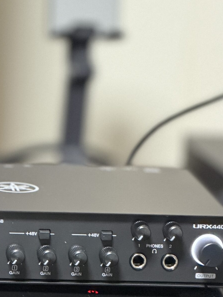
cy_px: 271
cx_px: 35
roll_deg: -3.3
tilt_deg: -12.0
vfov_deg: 9.1
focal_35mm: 216
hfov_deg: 6.9
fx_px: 1855
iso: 1600
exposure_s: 1/25
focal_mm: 16.89
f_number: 2.8
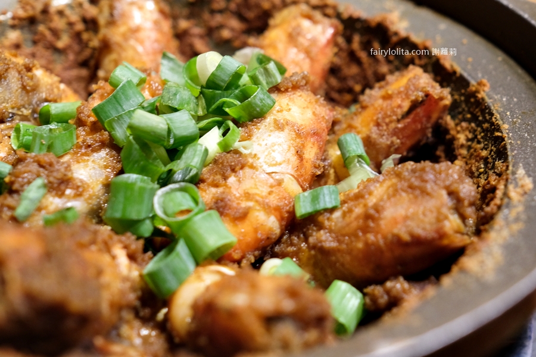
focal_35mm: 35
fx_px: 521
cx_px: 268
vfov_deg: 37.9
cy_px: 178
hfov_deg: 54.4
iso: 1000
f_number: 2.8
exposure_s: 1/75
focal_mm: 23
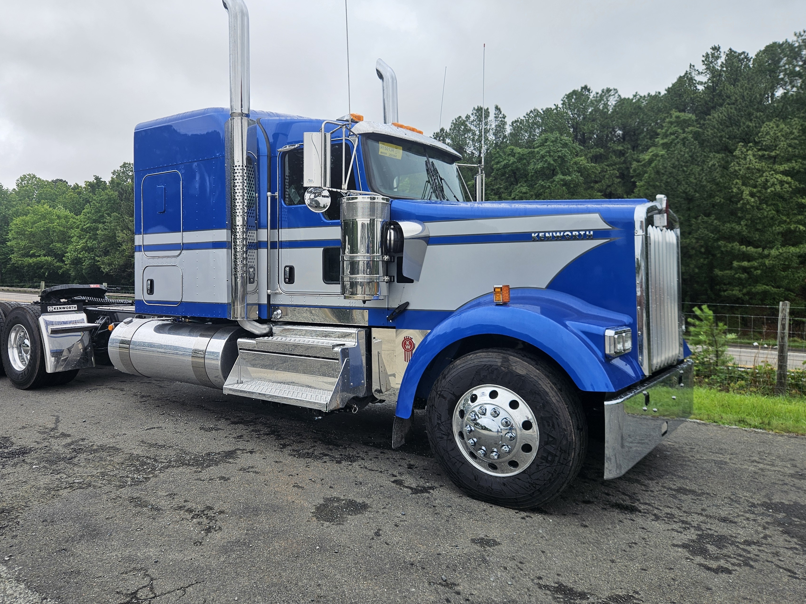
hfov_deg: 64.9
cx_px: 339
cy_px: 293
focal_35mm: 27
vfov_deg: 51.4
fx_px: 629
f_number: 1.8
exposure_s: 1/732
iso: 25
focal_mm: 5.4
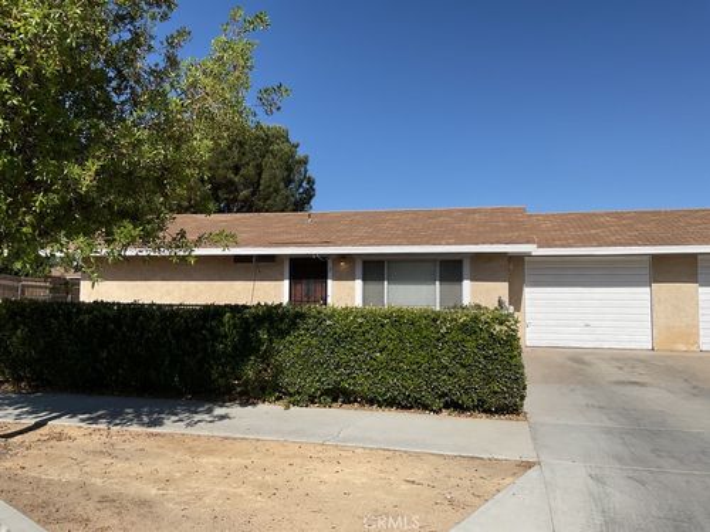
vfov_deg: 48.2
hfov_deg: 61.7
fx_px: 595
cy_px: 266
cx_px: 355
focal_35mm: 29
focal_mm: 3
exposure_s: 1/4065
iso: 25
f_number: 1.8
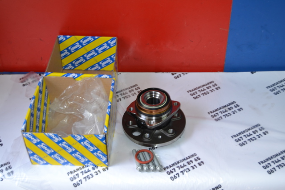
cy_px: 95
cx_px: 142
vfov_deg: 28.0
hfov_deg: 41.1
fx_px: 380
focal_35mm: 48
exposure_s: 1/80
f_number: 4.5
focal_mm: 32
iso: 400
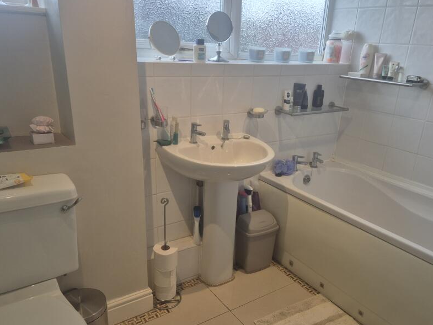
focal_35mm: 30
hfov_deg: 59.8
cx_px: 237
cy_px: 189
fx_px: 375
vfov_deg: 46.6
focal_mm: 5.4
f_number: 1.8
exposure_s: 1/100
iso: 64
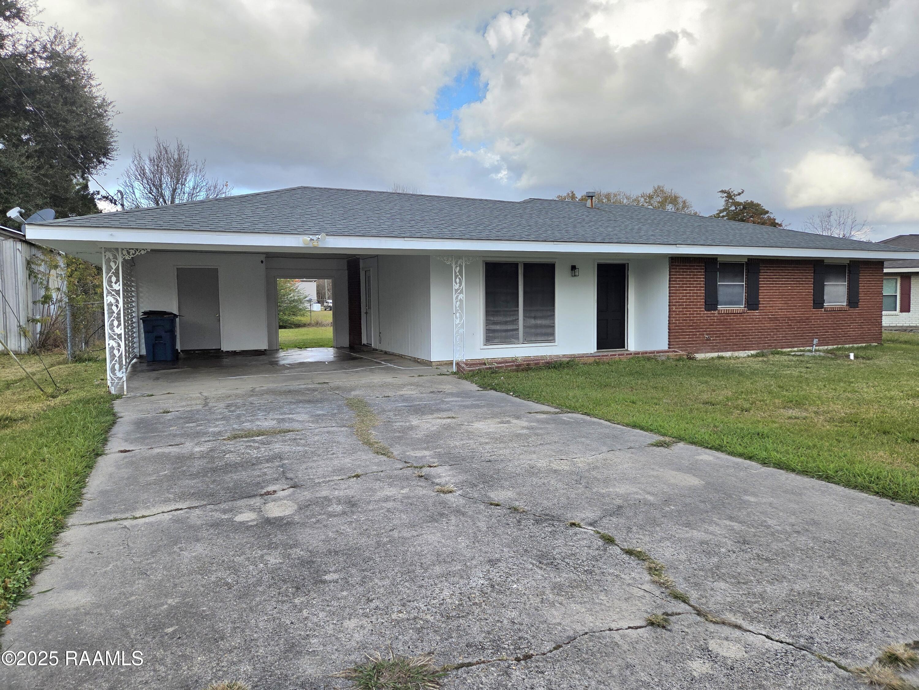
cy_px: 345
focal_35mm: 23
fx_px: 611
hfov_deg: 73.9
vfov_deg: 58.9
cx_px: 460
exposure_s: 1/5000
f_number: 1.8
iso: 80
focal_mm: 5.4
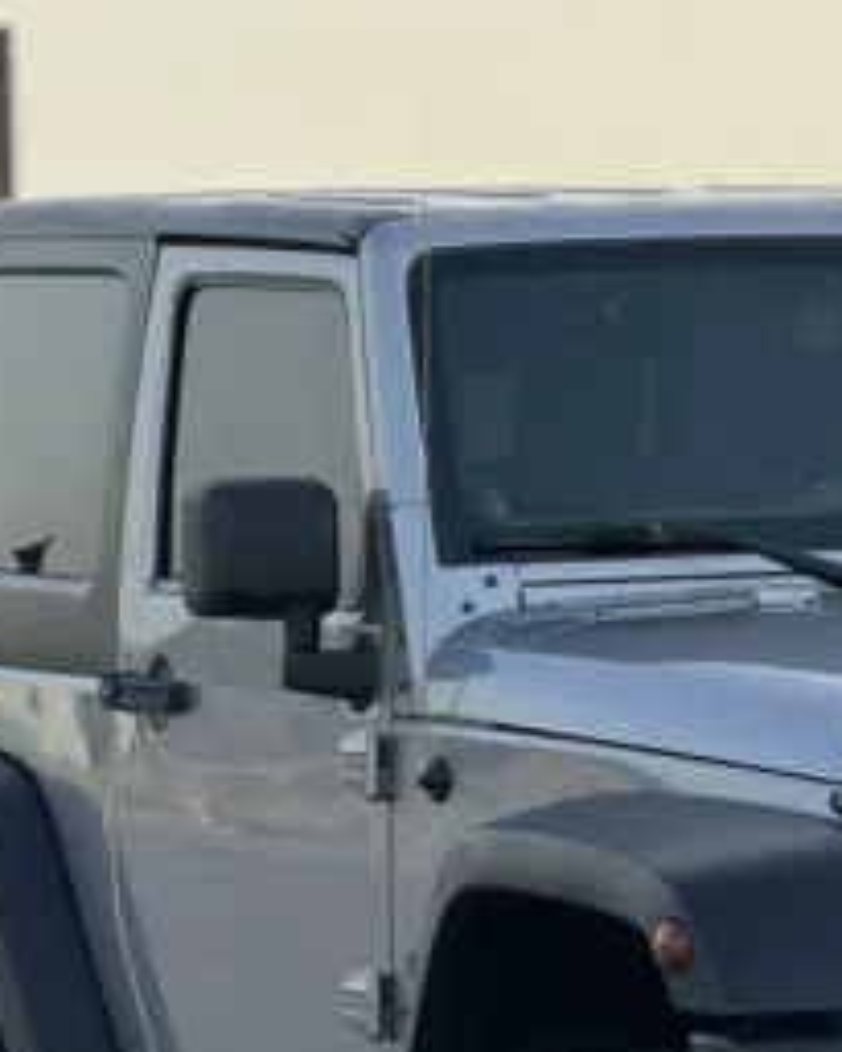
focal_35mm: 293
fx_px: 9122
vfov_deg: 6.6
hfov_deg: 5.3
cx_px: 891
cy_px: 752
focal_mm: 15.66
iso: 50
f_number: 2.8
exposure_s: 1/668
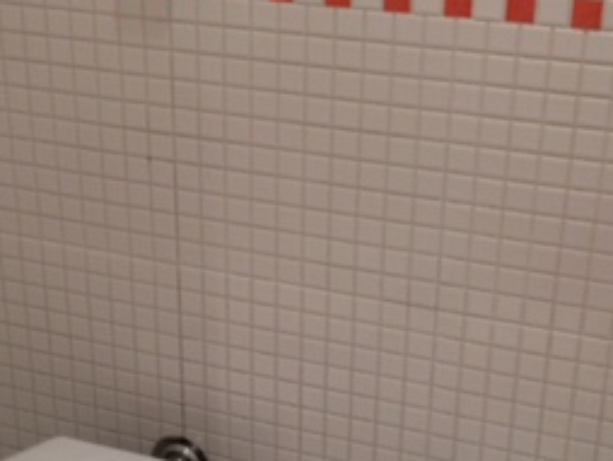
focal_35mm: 73
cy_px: 369
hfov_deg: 26.6
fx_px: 1294
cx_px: 256
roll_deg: +0.9
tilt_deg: -29.0
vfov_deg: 20.0
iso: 100
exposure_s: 1/33
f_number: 2.2
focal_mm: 4.15
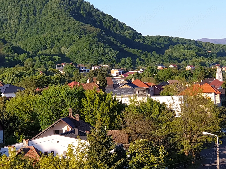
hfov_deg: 36.8
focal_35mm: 52
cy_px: 84
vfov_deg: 28.0
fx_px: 339
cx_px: 113
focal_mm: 6
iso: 100
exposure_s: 1/412
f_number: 2.4
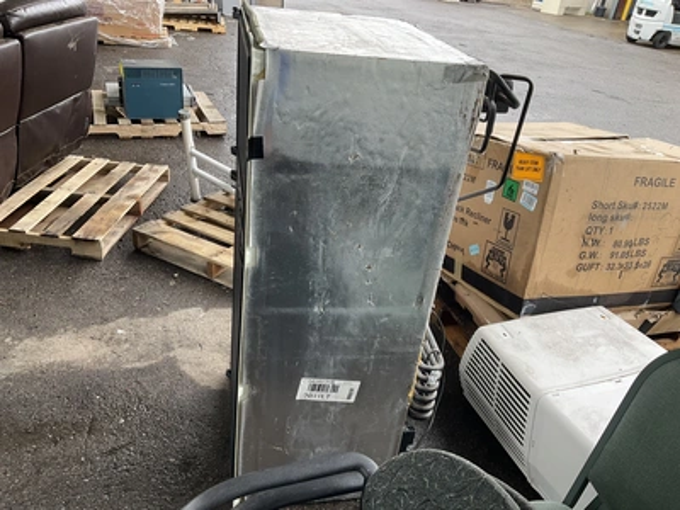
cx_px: 340
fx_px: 570
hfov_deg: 61.7
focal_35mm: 29
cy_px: 255
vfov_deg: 48.2
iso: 25
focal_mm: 3
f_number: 1.8
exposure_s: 1/122
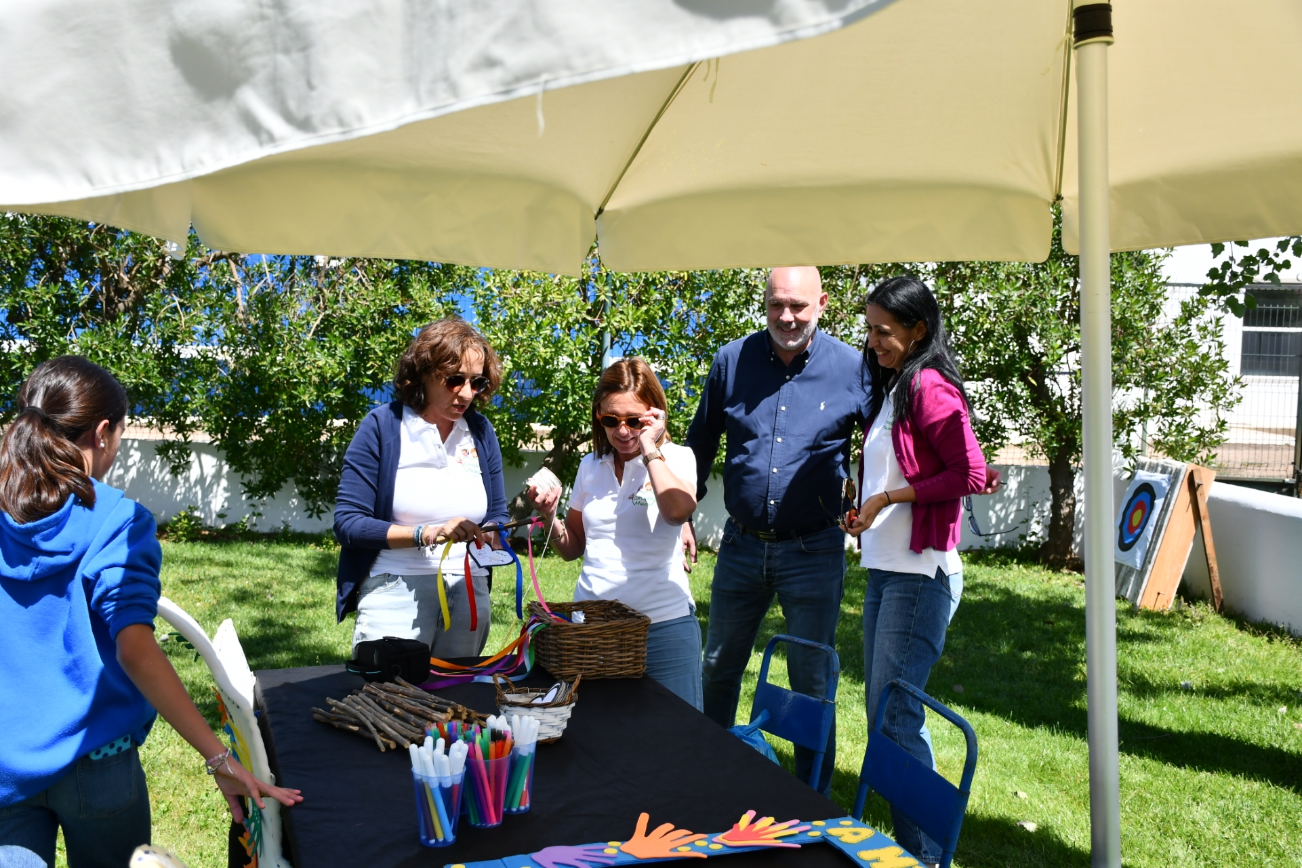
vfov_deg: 36.9
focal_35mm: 36
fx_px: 1302
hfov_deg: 53.1
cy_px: 434
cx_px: 651
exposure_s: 1/1600
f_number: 4.5
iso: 200
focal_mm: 24
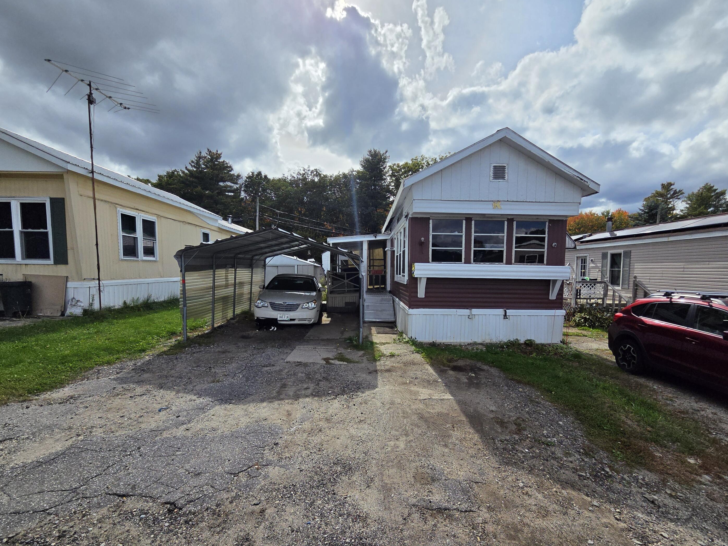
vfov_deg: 85.6
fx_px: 294
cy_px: 290
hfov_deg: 102.0
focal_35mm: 14
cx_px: 375
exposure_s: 1/7729
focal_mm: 2.2
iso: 80
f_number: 2.2
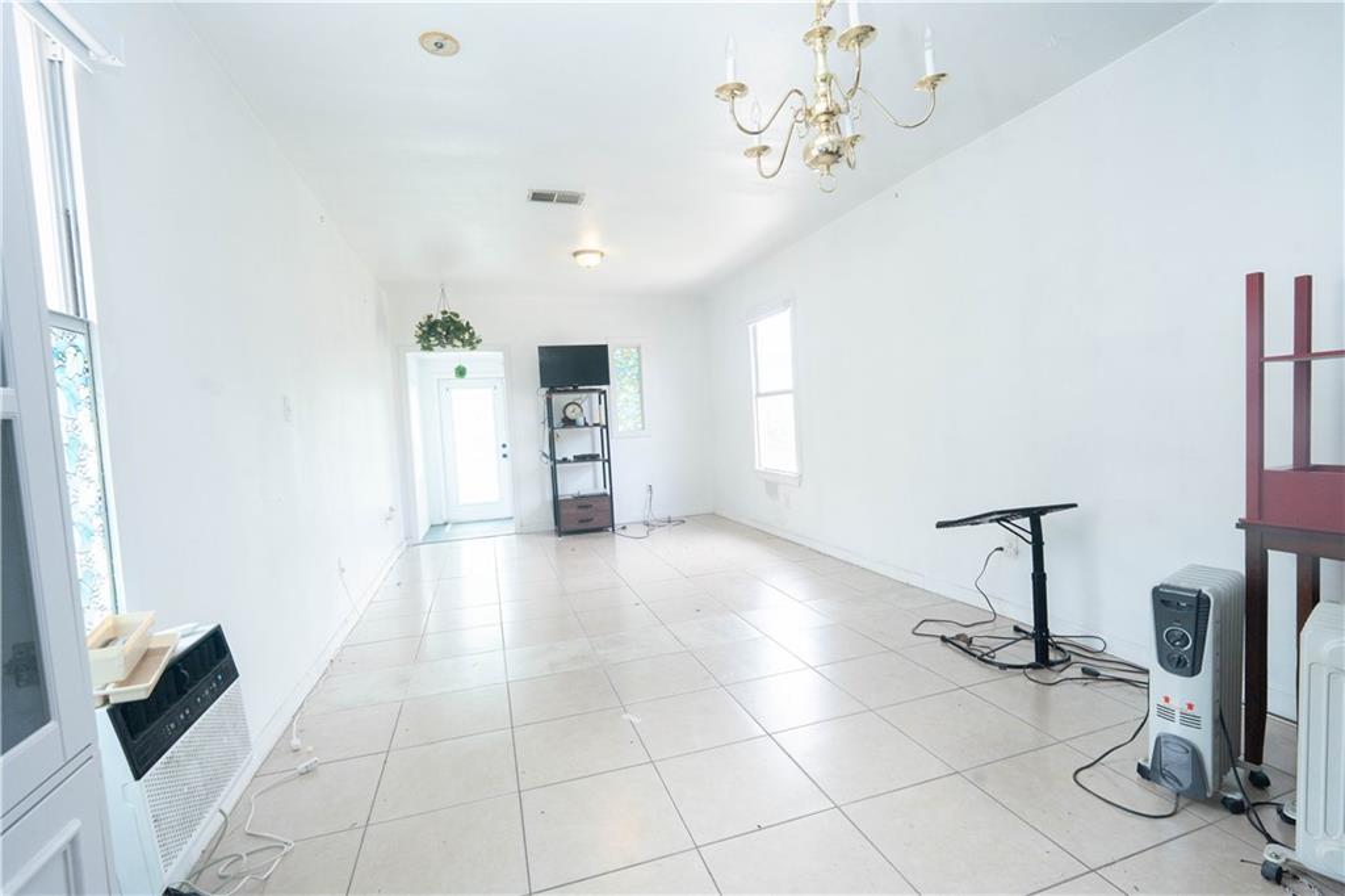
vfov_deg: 73.7
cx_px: 672
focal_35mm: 16
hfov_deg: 96.8
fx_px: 598
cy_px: 448
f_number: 8
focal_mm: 16
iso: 320
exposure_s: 1/40
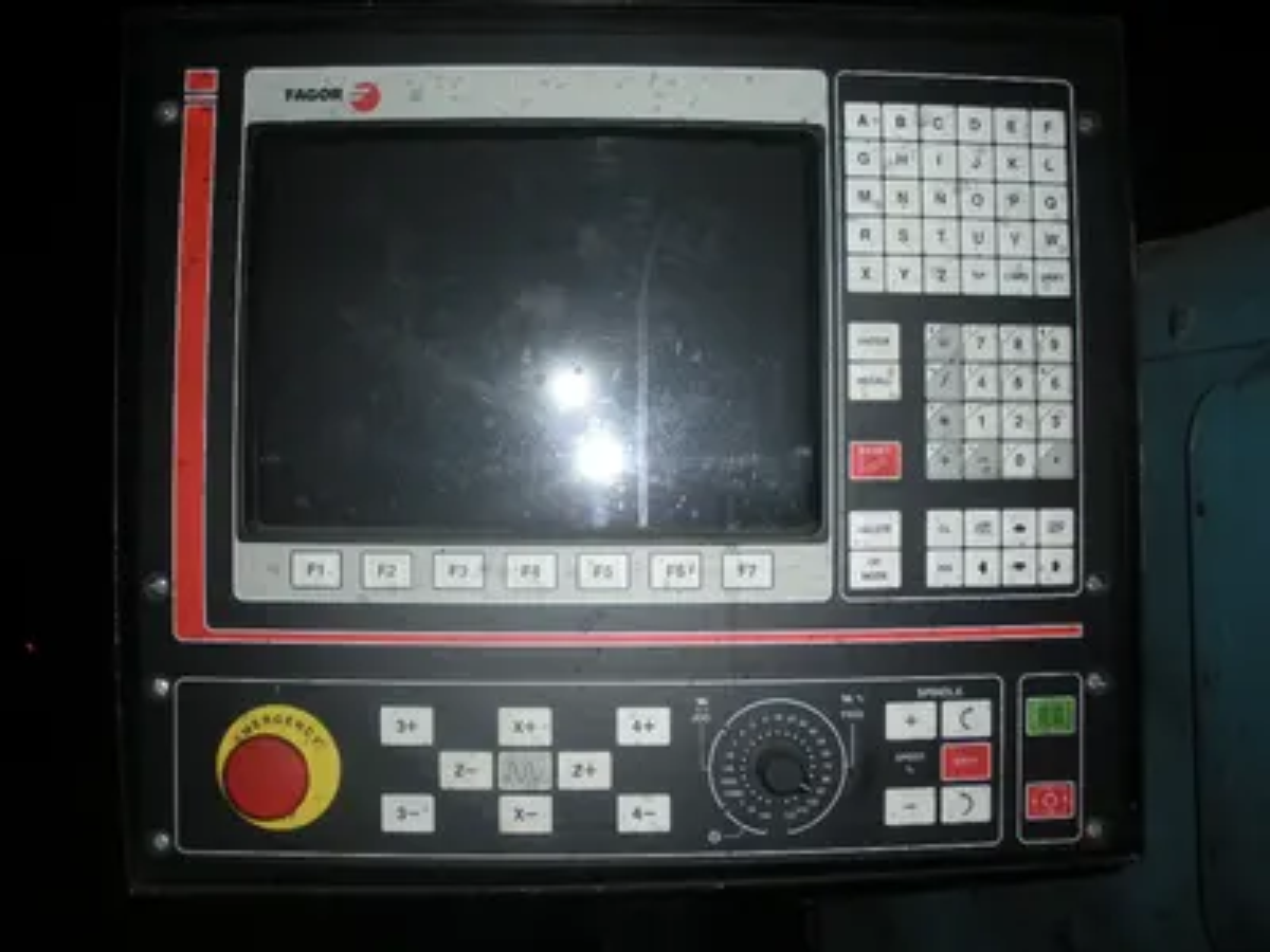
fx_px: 1321
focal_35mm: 36
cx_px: 635
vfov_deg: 39.7
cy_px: 476
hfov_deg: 51.4
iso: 64
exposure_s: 1/60
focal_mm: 6.3
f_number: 3.5
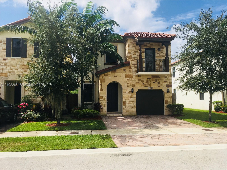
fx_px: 190
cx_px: 114
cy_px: 85
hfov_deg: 61.7
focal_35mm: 29
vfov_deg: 48.2
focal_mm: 4.15
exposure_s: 1/2331
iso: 25
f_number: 2.2
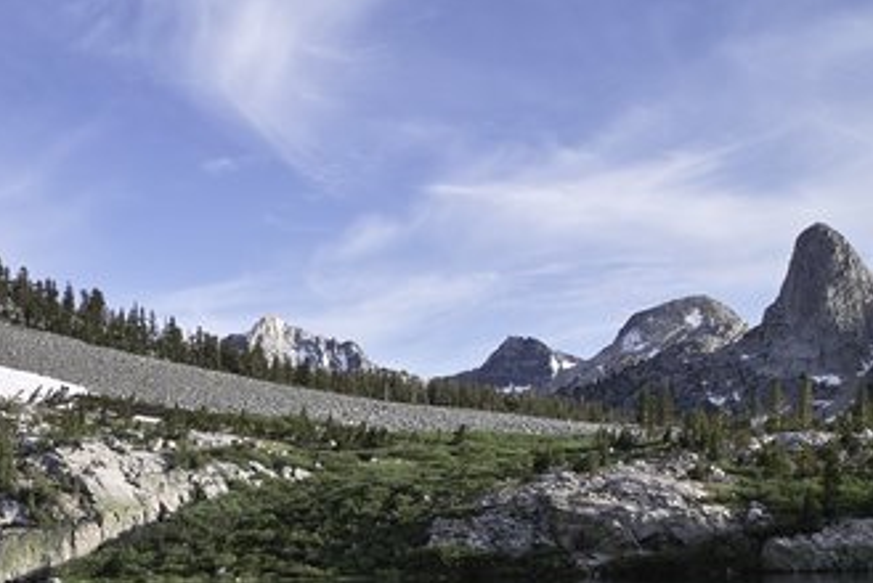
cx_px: 324
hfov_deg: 29.5
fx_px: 1650
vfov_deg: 19.8
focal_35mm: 68
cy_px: 468
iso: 100
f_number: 7.1
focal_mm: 16.6
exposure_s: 1/125
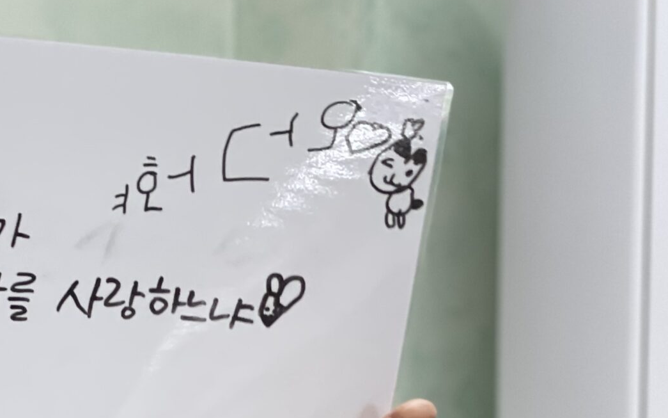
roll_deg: +1.0
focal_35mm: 135
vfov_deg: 9.3
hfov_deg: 15.4
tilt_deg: -8.6
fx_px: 2458
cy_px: 728
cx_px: 120
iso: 200
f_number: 2
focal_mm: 6
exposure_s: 1/120
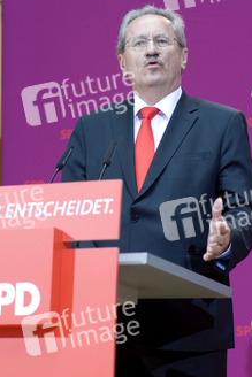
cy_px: 156
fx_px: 1101
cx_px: 114
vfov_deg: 19.4
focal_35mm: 105
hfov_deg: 13.1
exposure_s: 1/200
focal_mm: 86
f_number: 5
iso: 1600
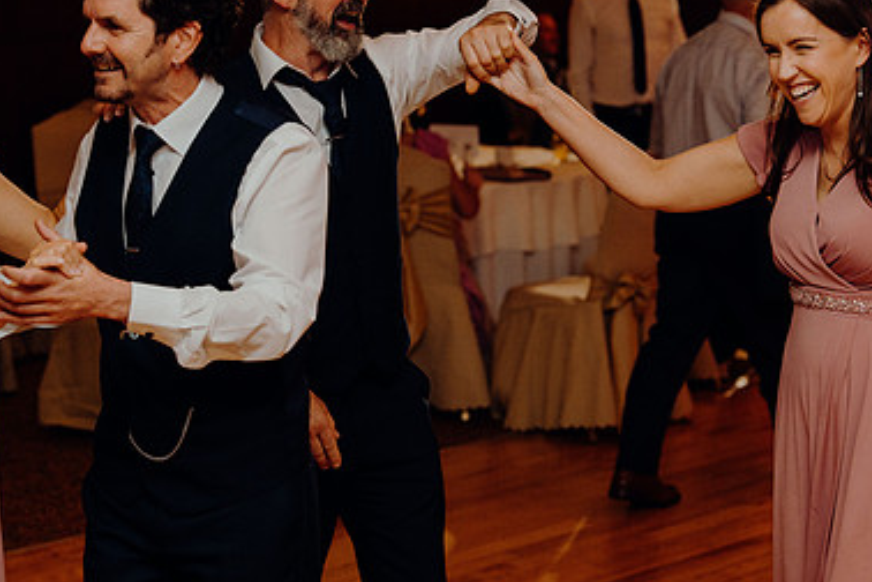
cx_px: 565
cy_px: 271
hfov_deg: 22.8
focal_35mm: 89
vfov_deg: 15.4
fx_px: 2156
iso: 1250
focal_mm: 58
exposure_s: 1/160
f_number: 2.8
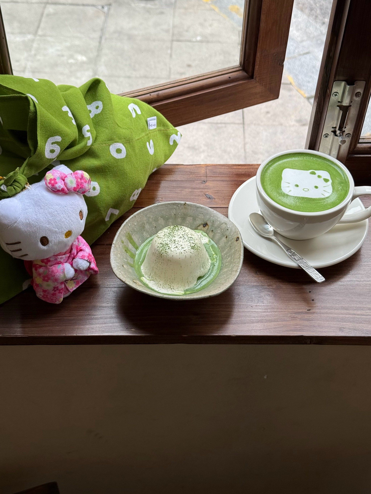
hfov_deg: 30.3
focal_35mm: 48
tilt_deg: -46.5
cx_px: 186
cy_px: 247
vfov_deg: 39.7
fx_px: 686
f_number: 1.78
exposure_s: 1/255
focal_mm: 6.76
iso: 80
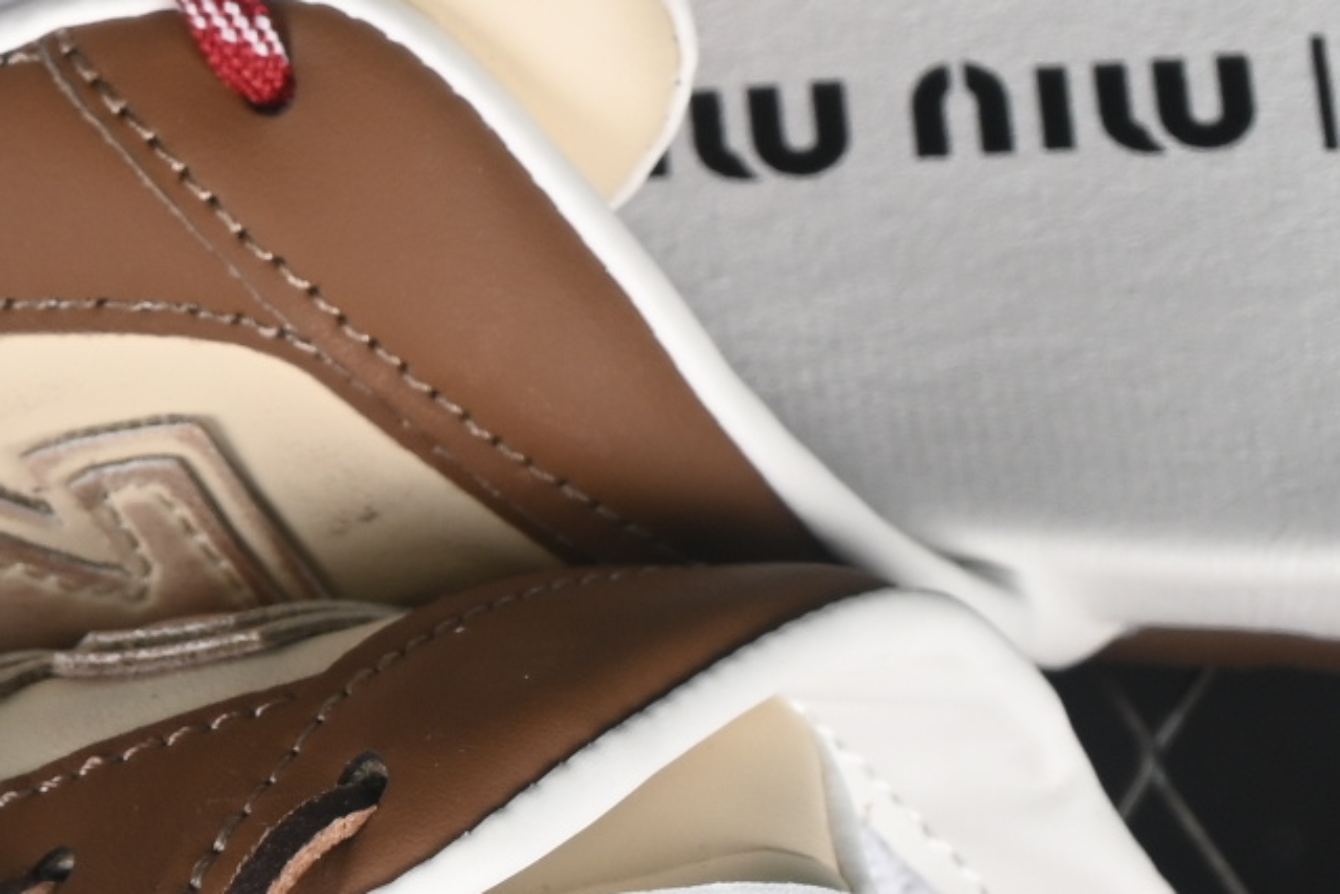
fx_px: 12136
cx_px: 54
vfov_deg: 4.2
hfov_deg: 6.3
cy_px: 787
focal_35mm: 326
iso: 160
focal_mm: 50
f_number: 6.3
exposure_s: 1/60
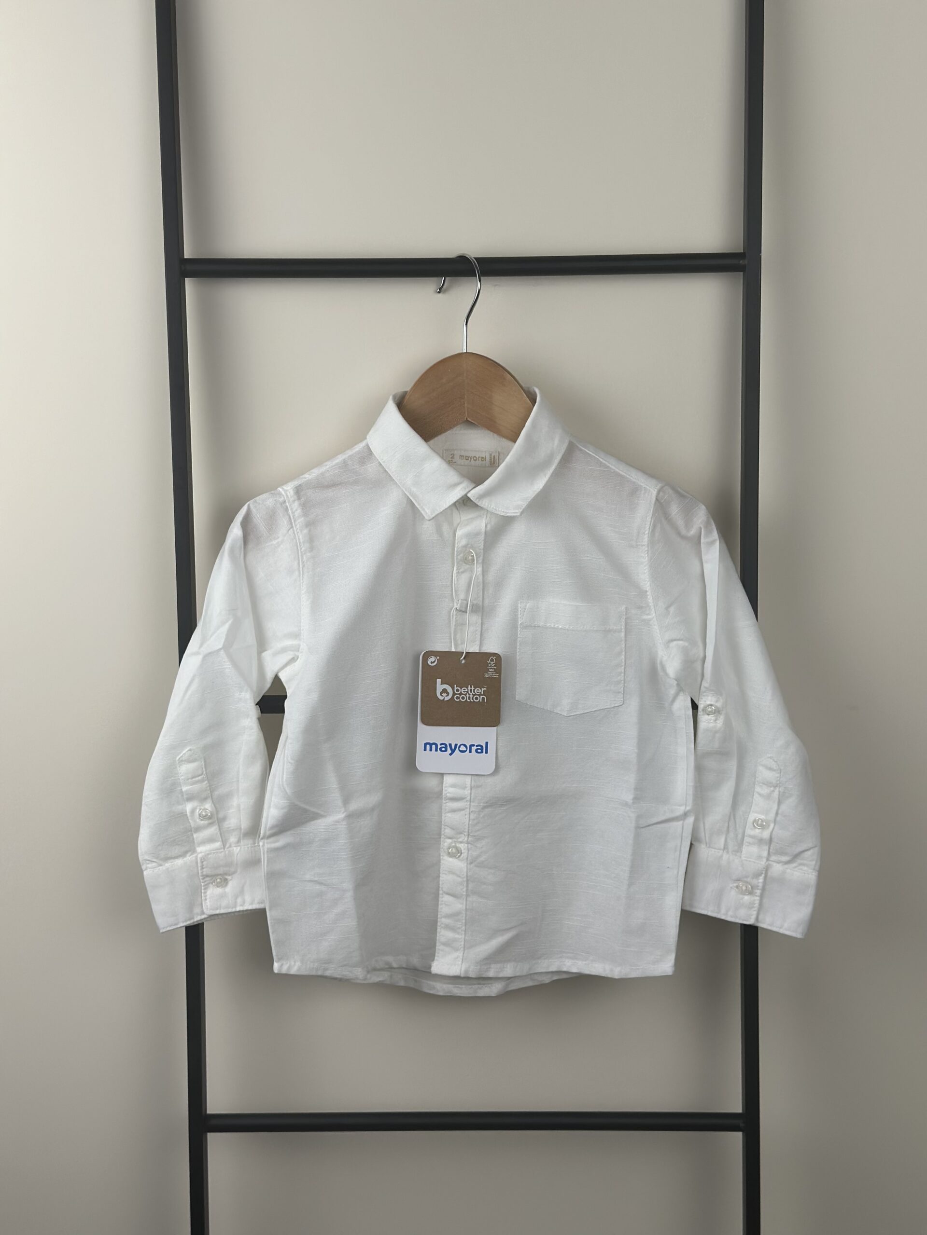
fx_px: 1714
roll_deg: -0.2
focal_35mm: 48
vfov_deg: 39.7
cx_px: 464
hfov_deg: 30.3
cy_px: 618
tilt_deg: -8.4
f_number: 1.78
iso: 80
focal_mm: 6.86
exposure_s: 1/580
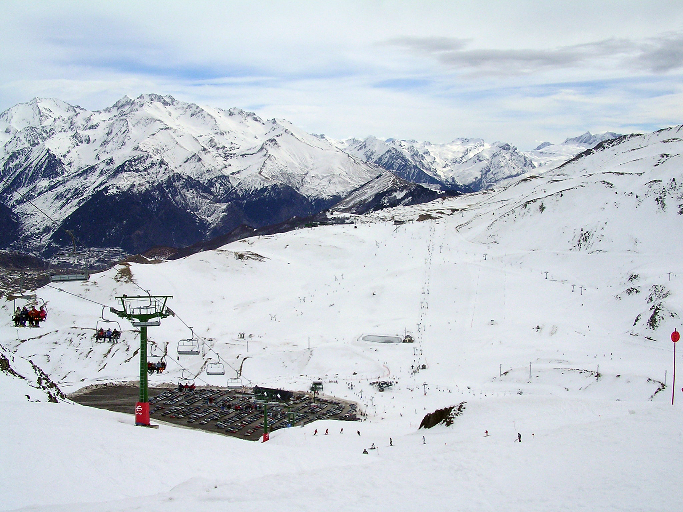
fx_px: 750
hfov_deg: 49.0
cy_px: 256
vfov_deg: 37.7
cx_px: 342
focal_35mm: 38
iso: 100
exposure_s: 1/813
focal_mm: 5.8
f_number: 5.6
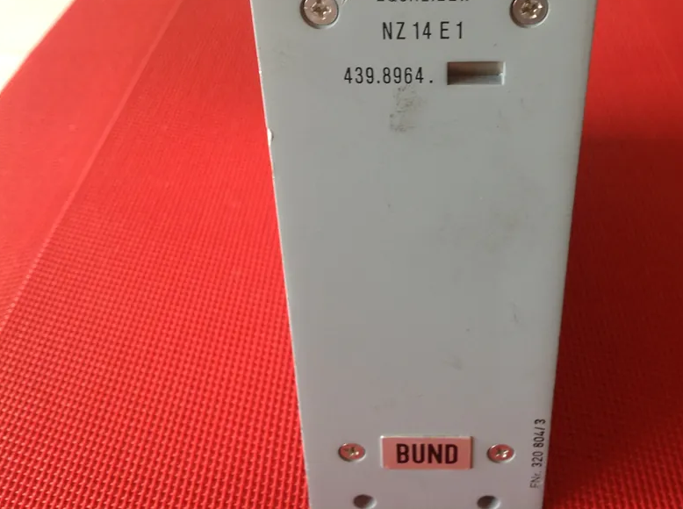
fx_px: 886
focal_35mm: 45
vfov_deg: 32.0
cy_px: 202
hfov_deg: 41.9
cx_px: 412
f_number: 2.4
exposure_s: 1/20
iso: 64
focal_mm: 4.28
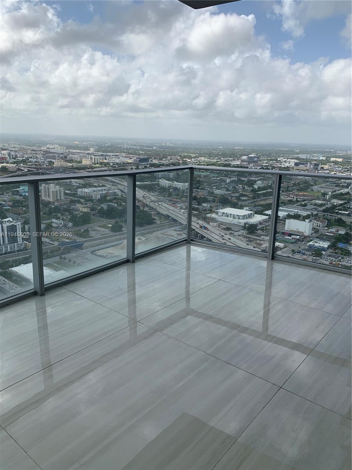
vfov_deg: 67.3
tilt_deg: -12.9
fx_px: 353
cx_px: 176
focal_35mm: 26
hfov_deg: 53.1
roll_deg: -2.2
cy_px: 235
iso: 25
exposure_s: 1/3401
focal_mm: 4.25
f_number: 1.8
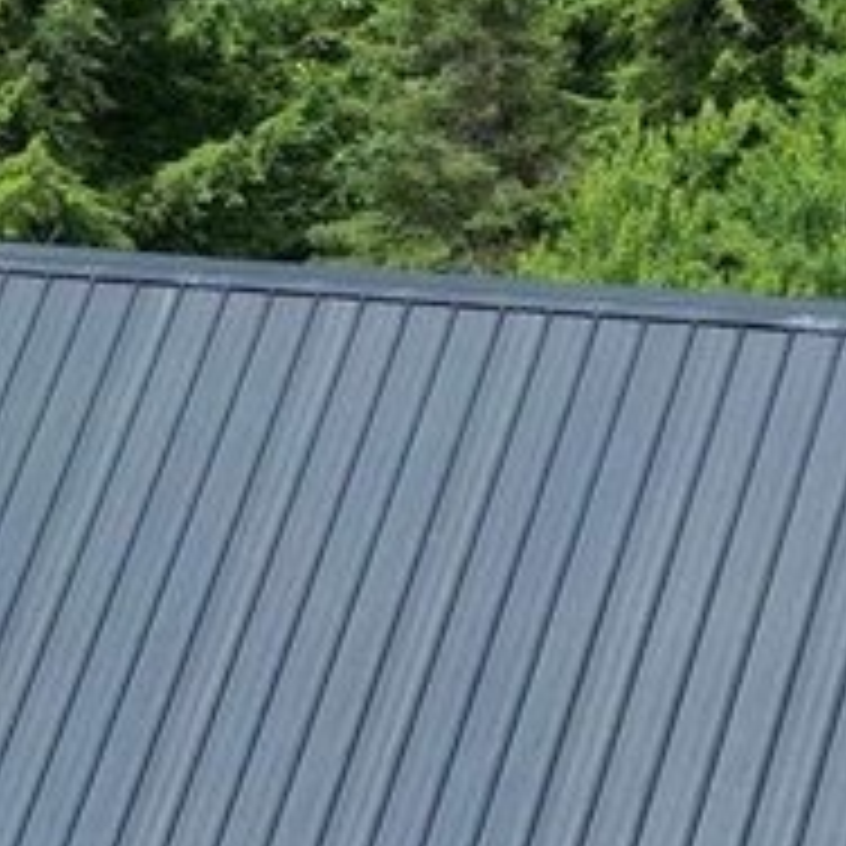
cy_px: 648
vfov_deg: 9.6
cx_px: -9
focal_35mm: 181
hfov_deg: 9.6
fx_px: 5005
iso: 140
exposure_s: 1/2000
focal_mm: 6.72
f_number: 1.7
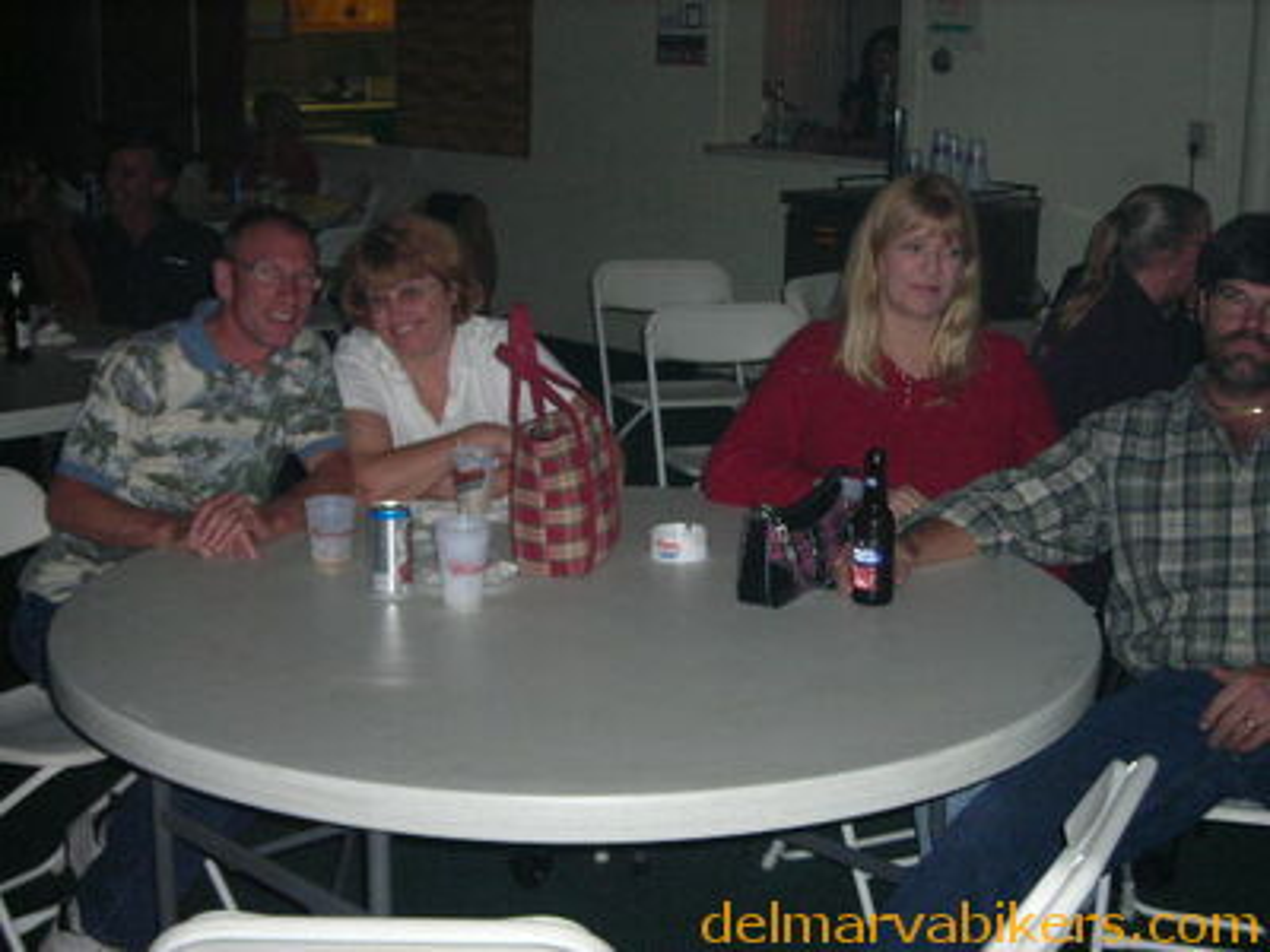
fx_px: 2018
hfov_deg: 34.9
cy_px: 476
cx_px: 635
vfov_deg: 26.6
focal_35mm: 55
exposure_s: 1/60.1
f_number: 3.6
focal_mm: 9.1
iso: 200
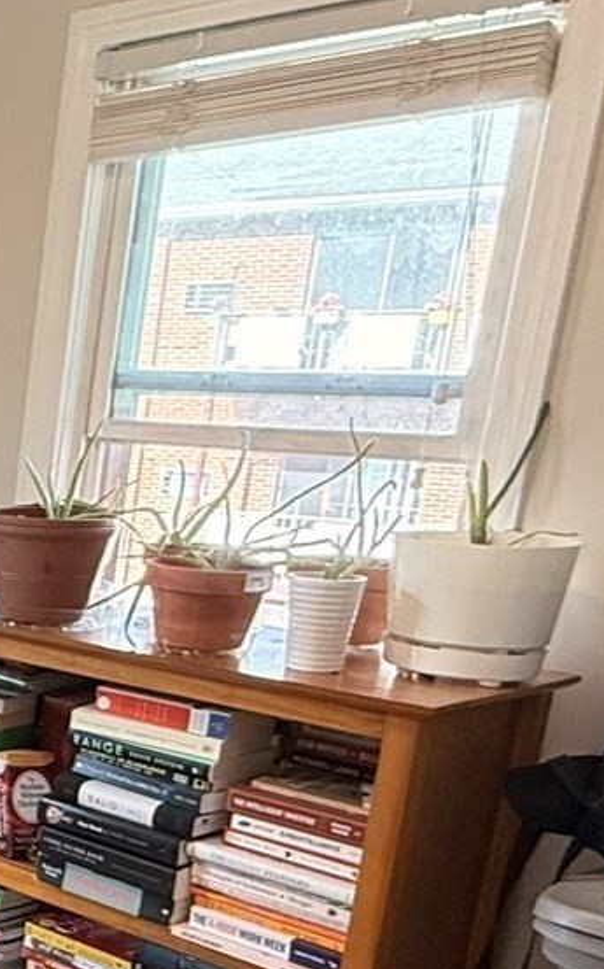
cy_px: 739
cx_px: -557
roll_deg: -0.5
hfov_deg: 17.7
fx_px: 1450
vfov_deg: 36.0
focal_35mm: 55
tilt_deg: -15.0
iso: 250
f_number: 2.2
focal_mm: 2.22
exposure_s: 1/120
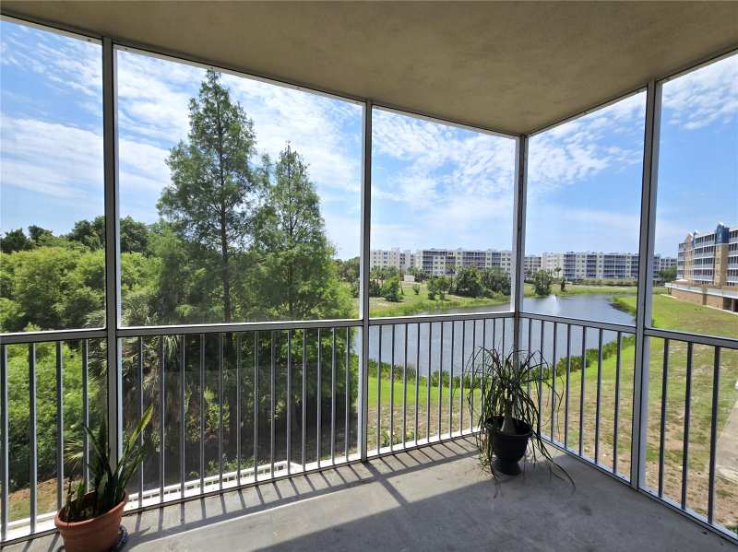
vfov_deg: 89.9
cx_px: 369
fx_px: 277
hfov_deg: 106.2
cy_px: 276
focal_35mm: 13
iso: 50
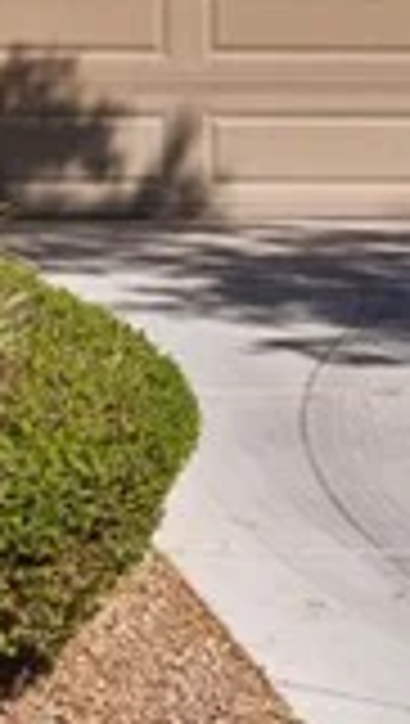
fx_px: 4737
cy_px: -288
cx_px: -662
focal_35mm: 246
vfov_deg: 8.6
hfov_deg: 4.8
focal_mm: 25
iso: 320
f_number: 8
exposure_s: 1/8000
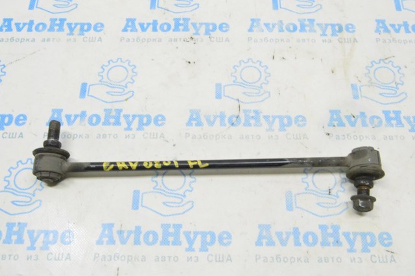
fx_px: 414
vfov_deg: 36.8
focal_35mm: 36
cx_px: 208
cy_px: 138
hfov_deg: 53.2
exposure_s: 1/15
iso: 6400
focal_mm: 24
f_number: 20
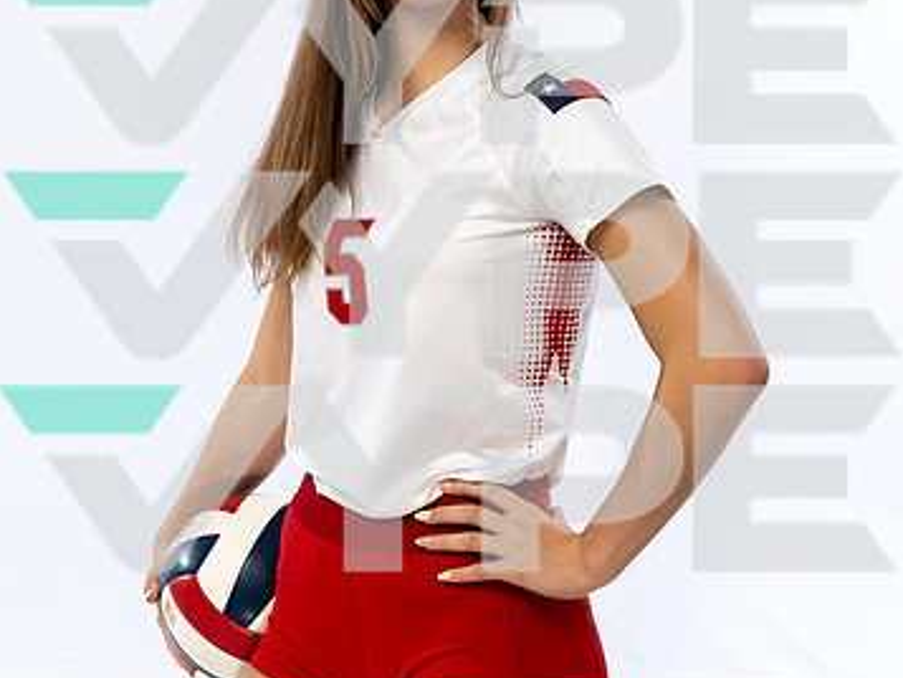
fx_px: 2609
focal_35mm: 100
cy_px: 266
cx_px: 228
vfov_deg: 14.8
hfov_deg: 19.5
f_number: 5.6
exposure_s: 1/250
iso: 200
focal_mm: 55
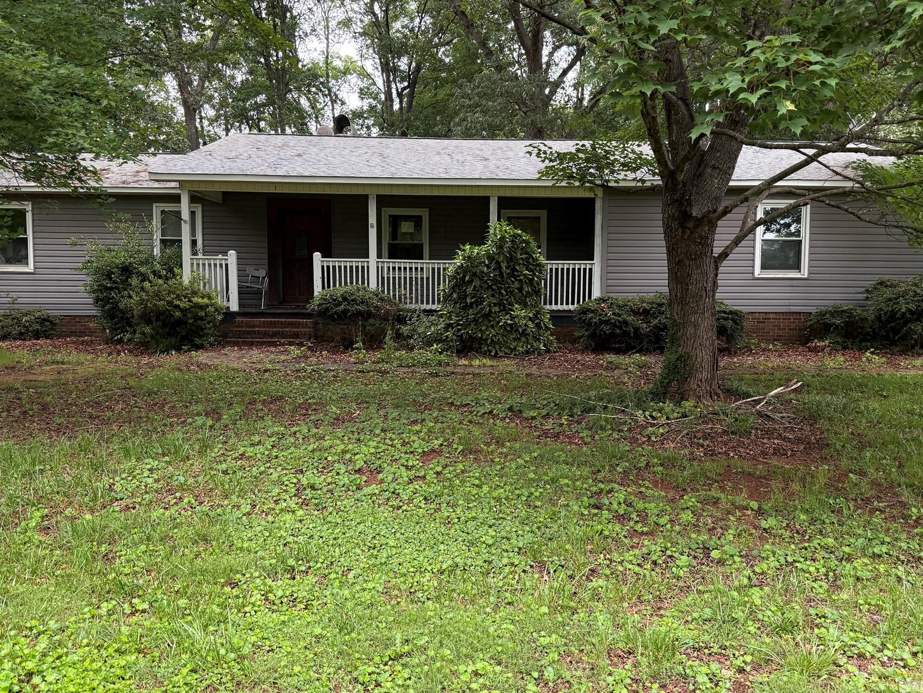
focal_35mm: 30
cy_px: 358
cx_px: 502
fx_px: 800
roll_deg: -0.2
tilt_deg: -4.5
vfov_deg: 46.8
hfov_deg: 59.9
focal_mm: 6.76
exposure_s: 1/152
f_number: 1.78
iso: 200
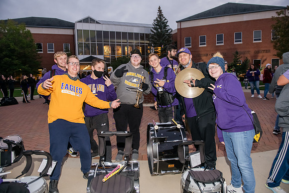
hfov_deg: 73.7
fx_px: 193
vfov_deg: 53.2
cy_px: 96
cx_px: 144
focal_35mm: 24
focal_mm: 24
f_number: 3.5
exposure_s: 1/100
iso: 2000
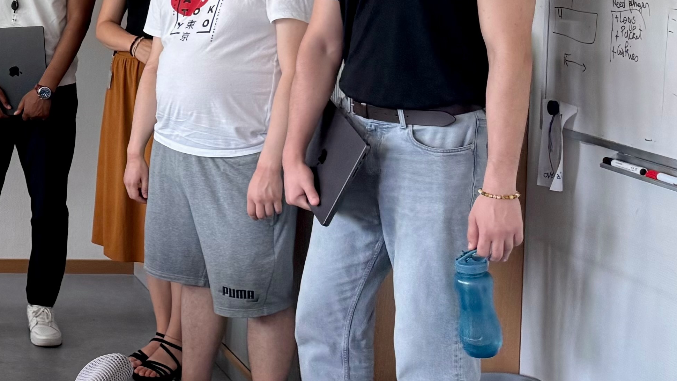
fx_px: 1382
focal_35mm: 77
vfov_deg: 15.5
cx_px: -216
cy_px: 25
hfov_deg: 24.0
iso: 125
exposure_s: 1/120
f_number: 1.78
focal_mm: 6.76
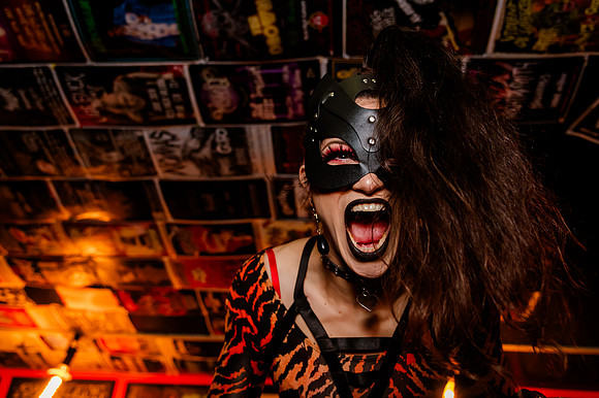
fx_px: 609
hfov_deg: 52.4
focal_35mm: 37
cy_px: 175
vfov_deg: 36.2
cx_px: 301
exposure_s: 1/160
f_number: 4
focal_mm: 31
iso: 4000
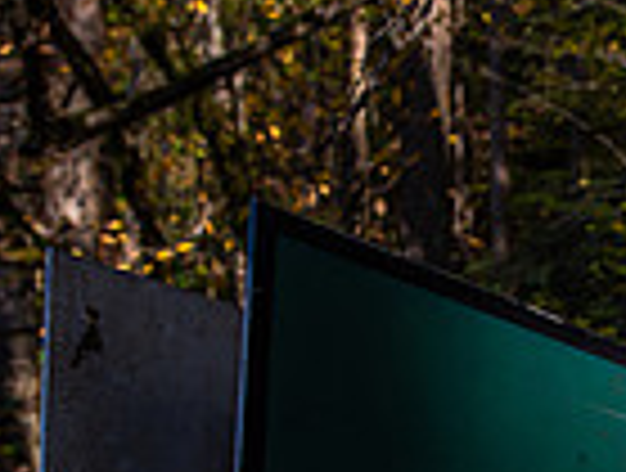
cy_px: 546
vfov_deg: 13.9
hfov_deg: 17.2
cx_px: 905
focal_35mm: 104
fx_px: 1886
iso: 200
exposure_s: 1/200
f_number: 5.6
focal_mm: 26
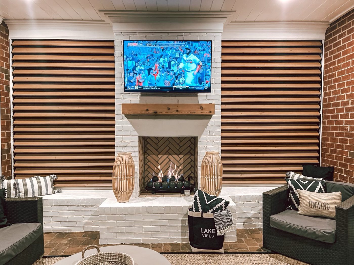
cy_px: 132
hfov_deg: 67.3
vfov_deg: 53.1
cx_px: 177
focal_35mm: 26
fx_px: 266
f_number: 1.6
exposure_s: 1/60
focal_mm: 5.1
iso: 500
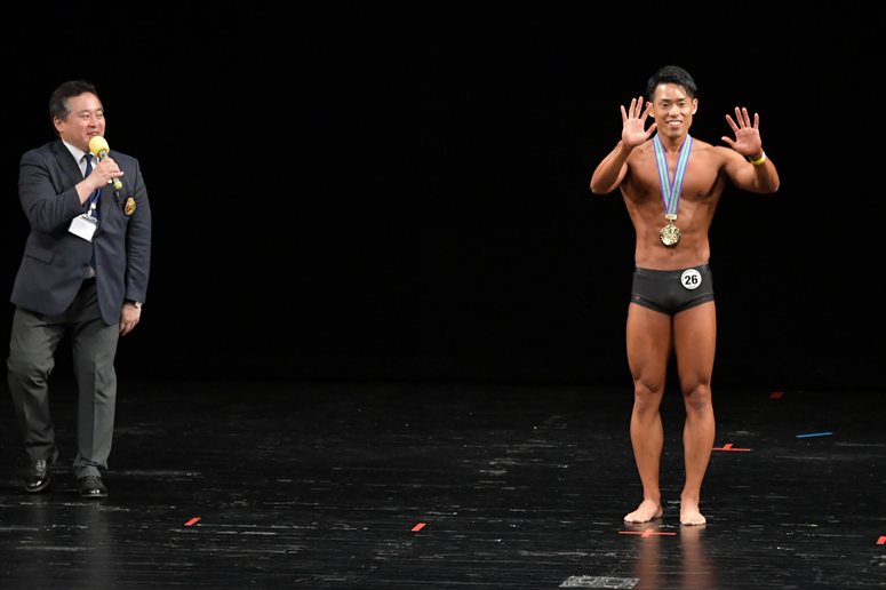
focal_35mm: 240
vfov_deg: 5.7
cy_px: 295
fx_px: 5904
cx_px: 443
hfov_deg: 8.6
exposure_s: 1/400
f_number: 5.6
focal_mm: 160
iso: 3200
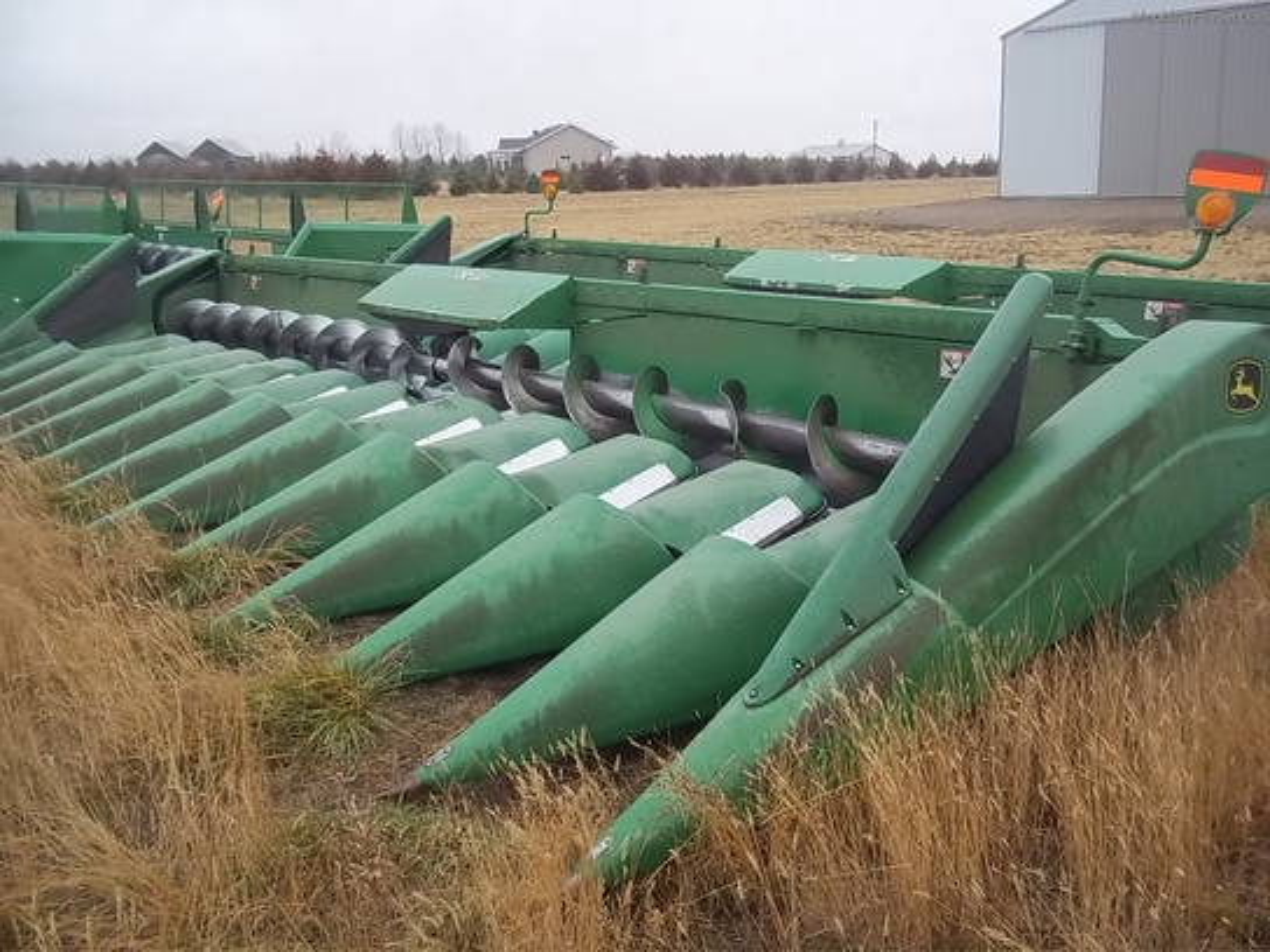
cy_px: 476
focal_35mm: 36
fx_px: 1321
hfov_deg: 51.4
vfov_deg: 39.7
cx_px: 635
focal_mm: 6.5
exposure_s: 1/80
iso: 80
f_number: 3.1
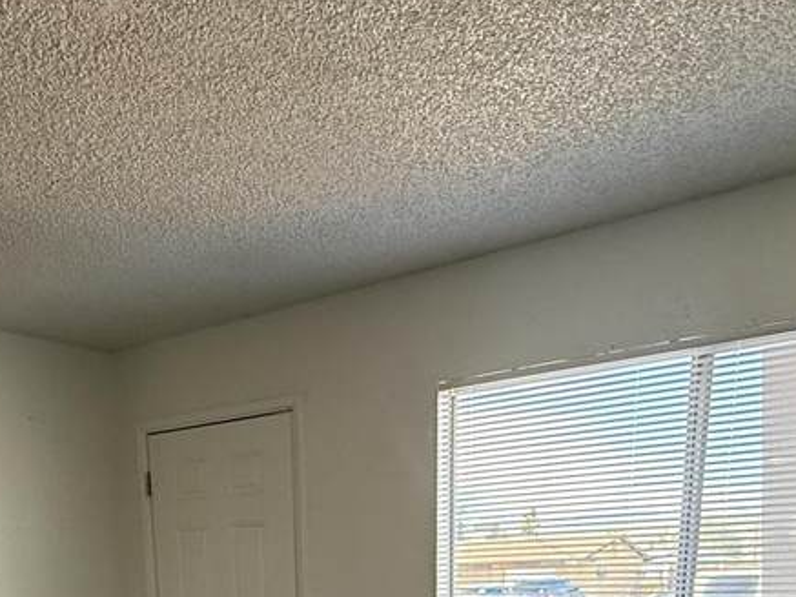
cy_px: 821
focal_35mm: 41
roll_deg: +1.5
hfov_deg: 45.5
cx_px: 322
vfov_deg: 27.7
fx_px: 943
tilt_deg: -15.8
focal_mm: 2.22
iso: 125
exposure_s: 1/99
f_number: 2.2
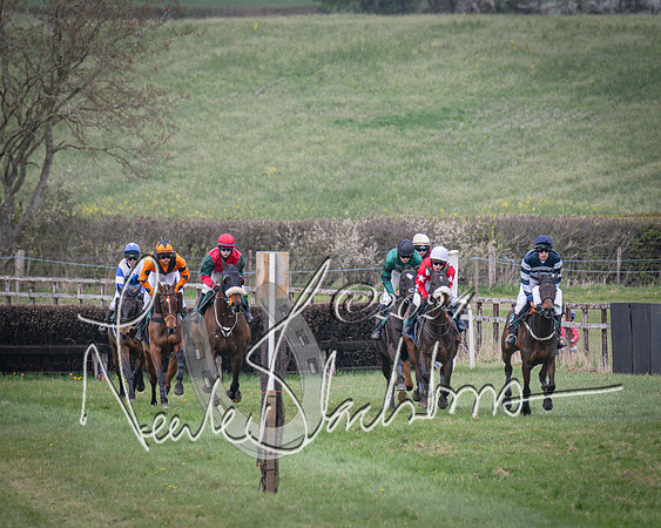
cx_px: 449
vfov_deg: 2.2
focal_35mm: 701
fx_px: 13701
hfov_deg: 2.8
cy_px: 346
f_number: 5
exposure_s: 1/800
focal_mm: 280
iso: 400
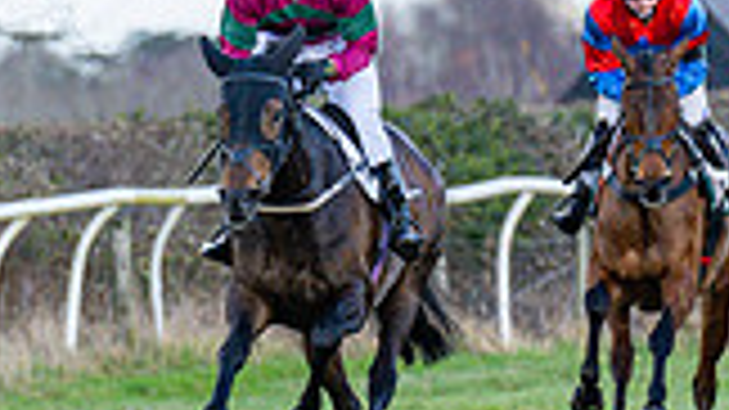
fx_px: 22087
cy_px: 123
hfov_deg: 1.9
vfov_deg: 1.1
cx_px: 1109
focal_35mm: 1143
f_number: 4
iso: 500
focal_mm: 200
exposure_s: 1/1250
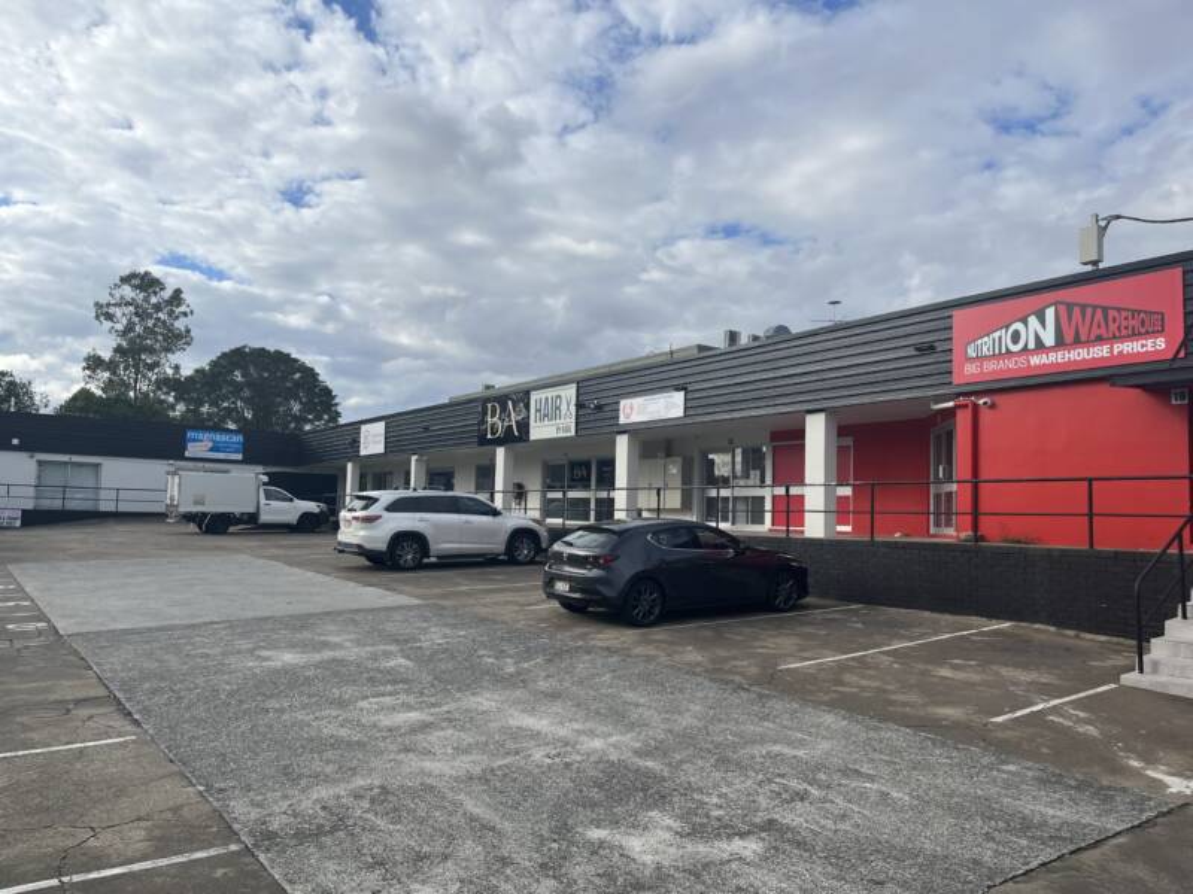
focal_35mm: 26
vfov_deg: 53.1
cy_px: 447
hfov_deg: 67.3
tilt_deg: +4.2
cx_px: 596
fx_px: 896
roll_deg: -1.3
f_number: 1.6
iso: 50
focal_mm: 5.1
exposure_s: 1/4149
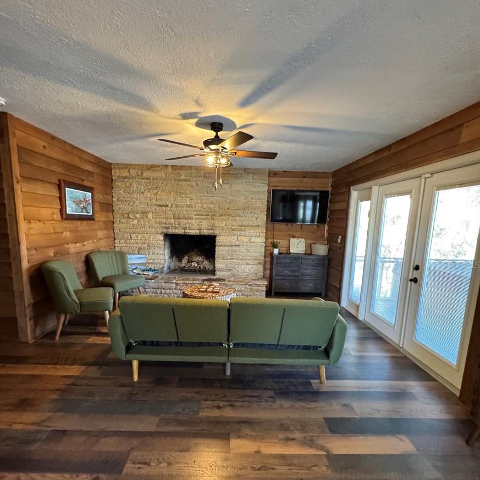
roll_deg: -1.3
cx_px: 234
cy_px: 264
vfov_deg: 83.7
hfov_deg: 84.0
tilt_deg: -10.7
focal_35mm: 17
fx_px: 267
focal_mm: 2.22
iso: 640
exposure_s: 1/60
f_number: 2.2
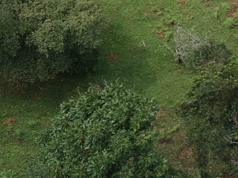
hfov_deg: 14.7
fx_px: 880
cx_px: -69
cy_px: 338
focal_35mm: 128
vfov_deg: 10.7
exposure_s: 1/640
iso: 100
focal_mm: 4.49
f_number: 2.6
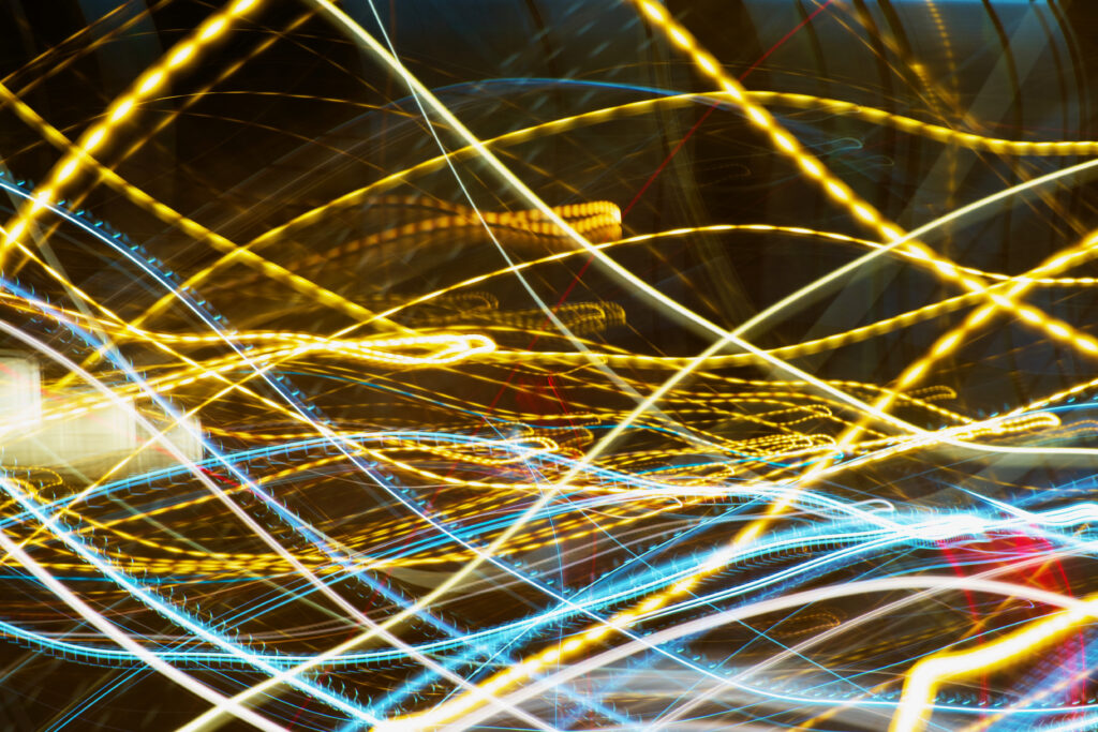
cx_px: 549
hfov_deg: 24.5
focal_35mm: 83
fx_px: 2532
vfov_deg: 16.5
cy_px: 366
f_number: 11
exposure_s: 2.5
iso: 200
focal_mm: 55
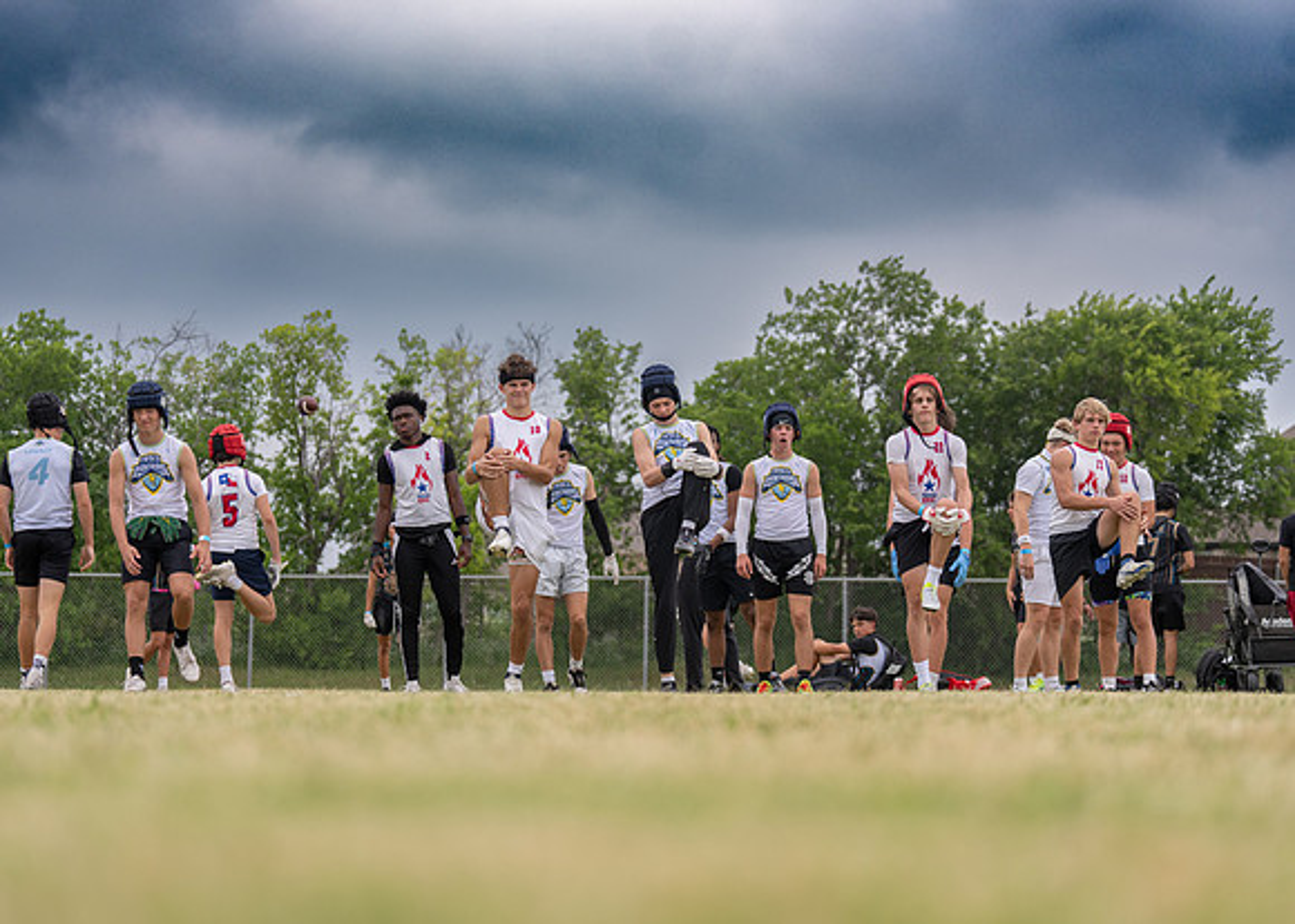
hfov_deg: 25.7
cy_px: 462
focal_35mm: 77
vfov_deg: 18.5
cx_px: 648
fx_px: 2842
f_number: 2.8
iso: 100
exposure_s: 1/1600
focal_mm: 70
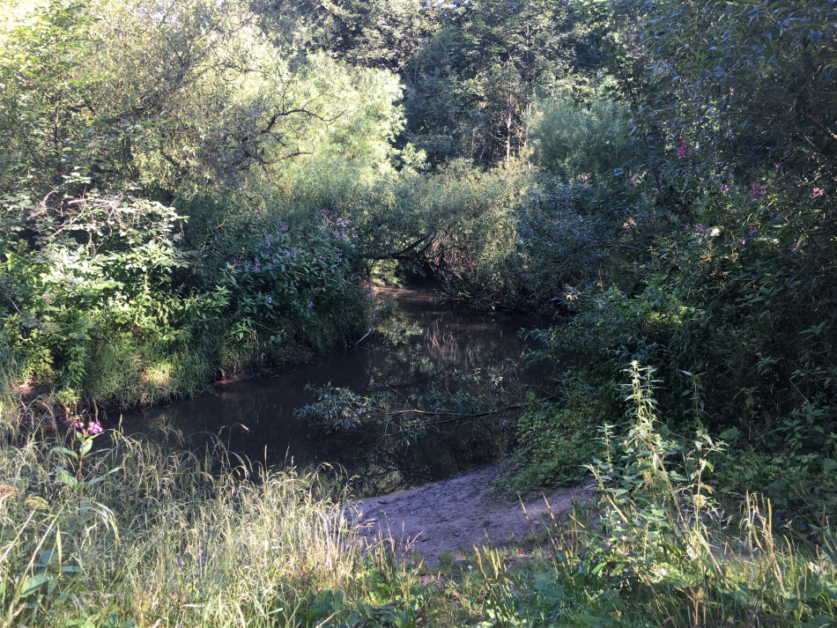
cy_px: 314
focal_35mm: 29
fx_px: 701
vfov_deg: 48.2
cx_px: 418
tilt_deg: -10.0
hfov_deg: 61.6
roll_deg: -0.3
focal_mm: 4.15
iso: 32
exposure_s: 1/100
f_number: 2.2
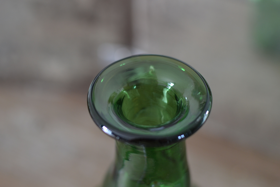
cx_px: 140
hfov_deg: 37.9
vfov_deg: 25.8
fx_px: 408
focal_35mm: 52
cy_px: 94
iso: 400
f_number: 2.2
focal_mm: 35
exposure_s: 1/60
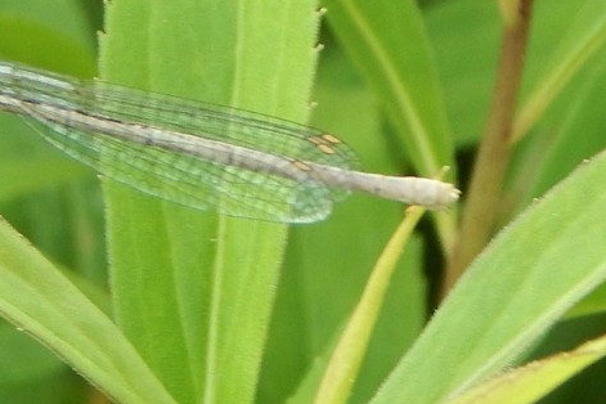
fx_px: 2693
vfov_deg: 8.6
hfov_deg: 12.8
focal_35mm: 160
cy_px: 120
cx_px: 105
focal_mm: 15.3
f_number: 4.3
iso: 140
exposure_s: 1/30
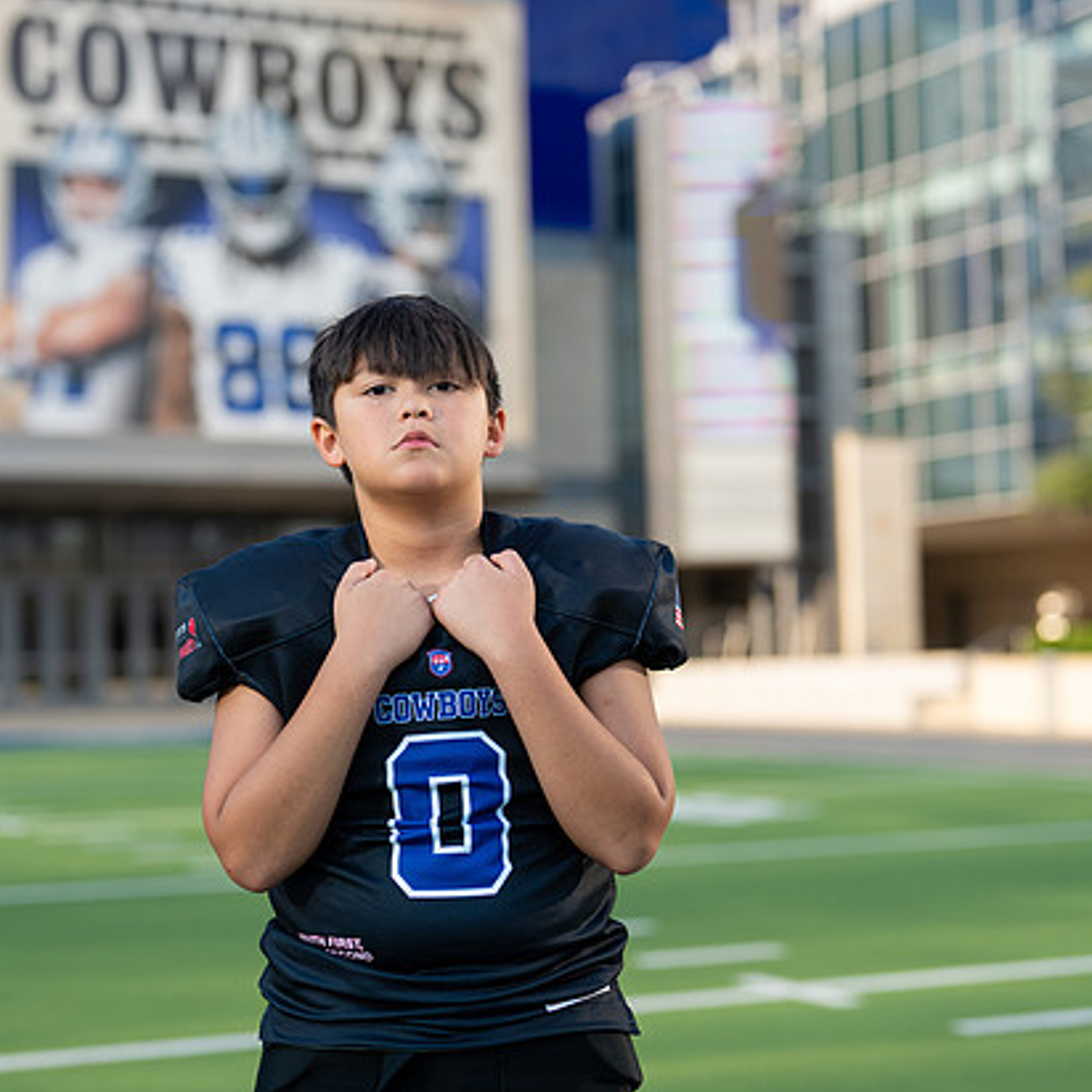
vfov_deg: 25.0
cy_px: 562
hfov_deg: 24.9
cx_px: 427
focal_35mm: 69
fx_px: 2463
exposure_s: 1/2000
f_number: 1.8
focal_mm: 50
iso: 100
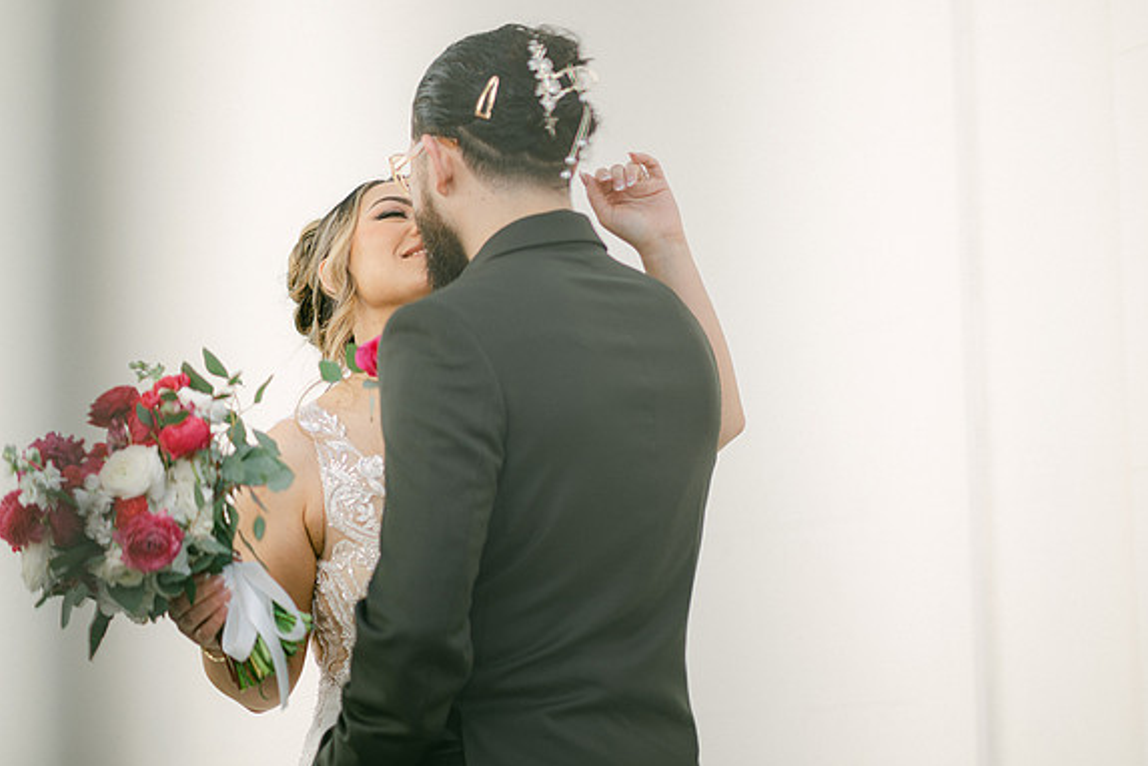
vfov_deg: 15.9
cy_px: 386
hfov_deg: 23.6
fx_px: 2742
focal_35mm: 86
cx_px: 579
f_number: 1.8
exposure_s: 1/1600
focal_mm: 85
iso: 80
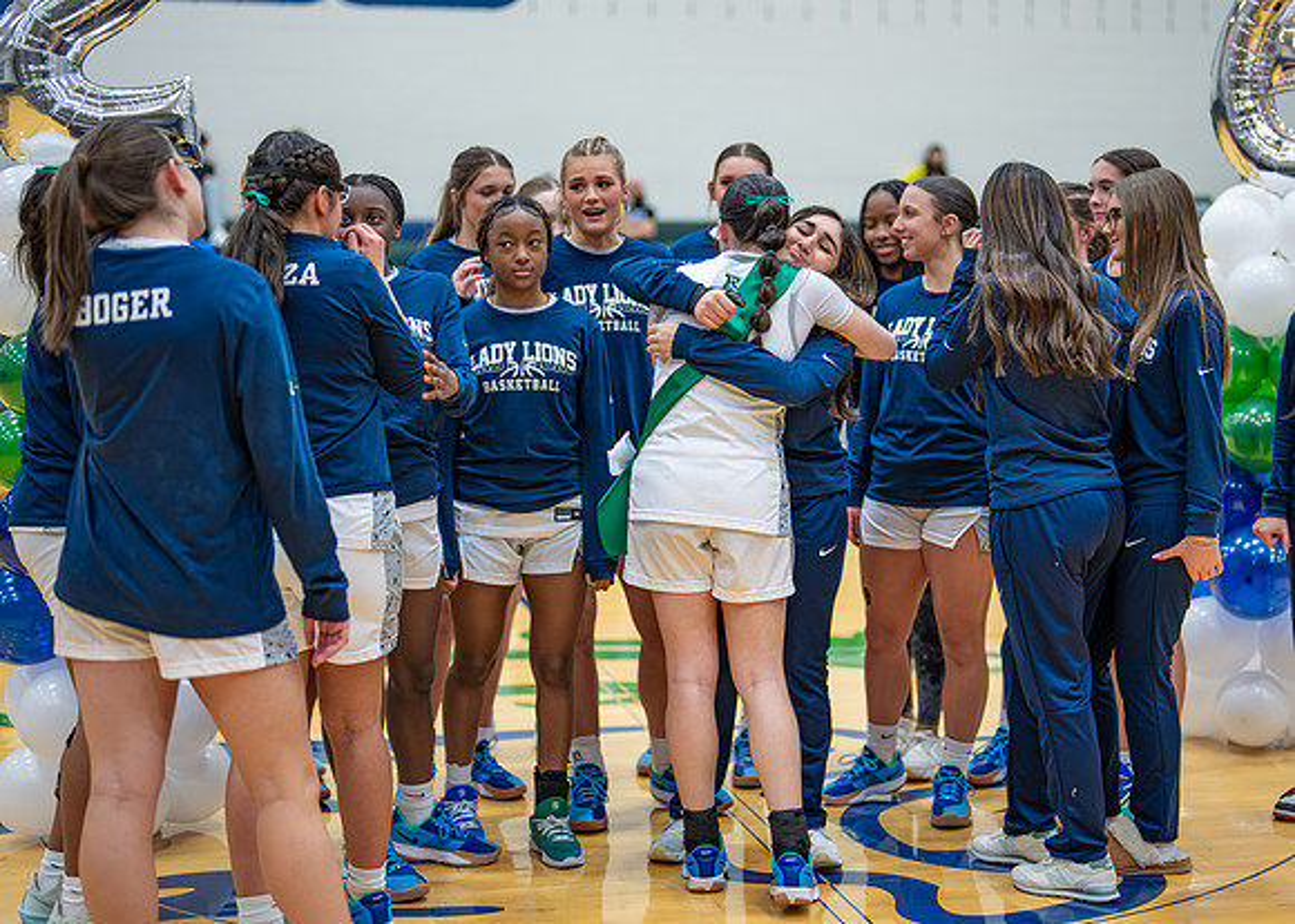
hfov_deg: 34.3
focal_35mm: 57
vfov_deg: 24.9
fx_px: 2097
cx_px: 734
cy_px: 460
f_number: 1.2
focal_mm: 50
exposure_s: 1/500
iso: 640
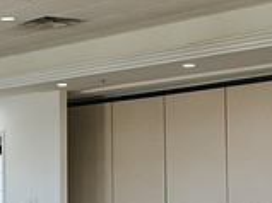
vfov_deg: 10.4
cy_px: 182
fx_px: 1115
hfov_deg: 13.2
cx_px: -132
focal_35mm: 142
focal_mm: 35
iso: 500
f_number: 3.5
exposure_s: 1/320
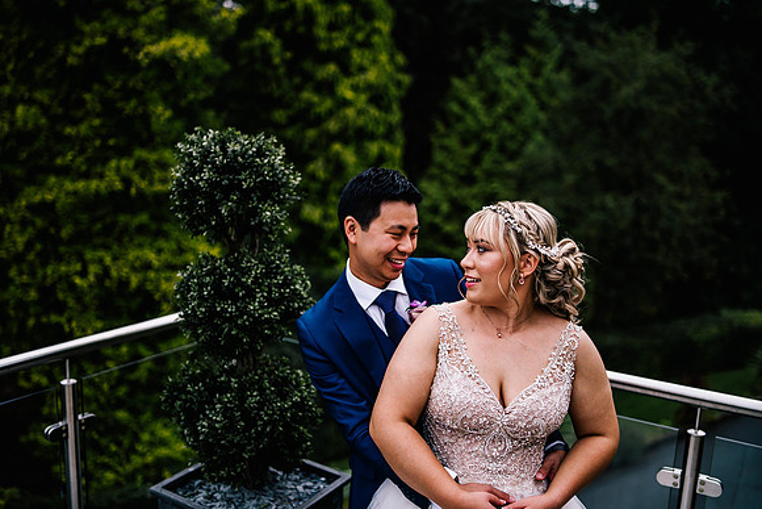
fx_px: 741
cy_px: 254
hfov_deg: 54.4
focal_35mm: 35
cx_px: 381
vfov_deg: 37.9
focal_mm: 35
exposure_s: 1/250
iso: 100
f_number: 1.4
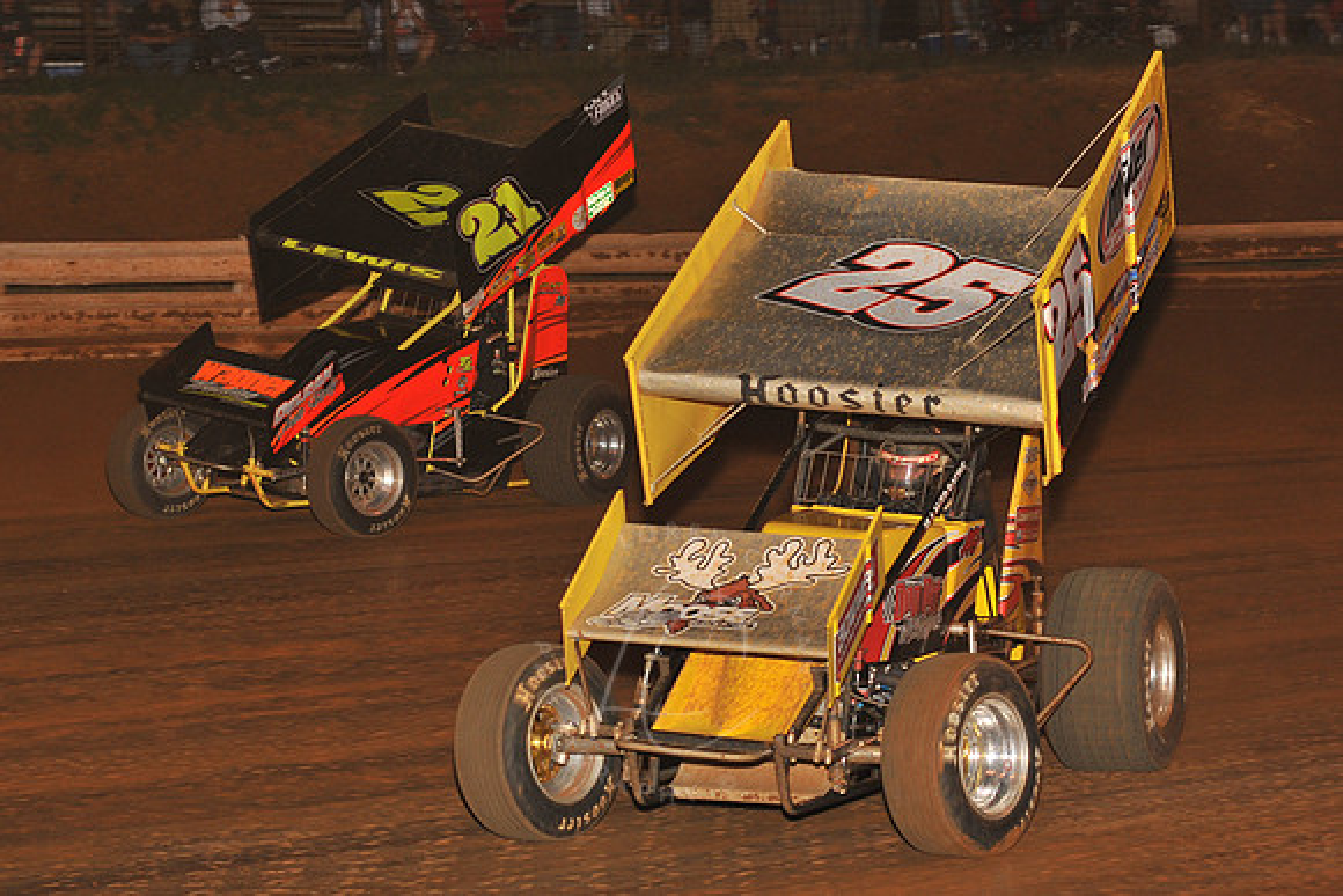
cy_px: 448
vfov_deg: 14.9
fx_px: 3433
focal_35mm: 92
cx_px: 672
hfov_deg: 22.1
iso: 800
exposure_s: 1/320
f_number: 6.3
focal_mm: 92
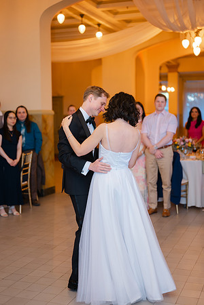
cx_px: 102
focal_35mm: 50
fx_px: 425
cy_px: 152
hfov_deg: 27.0
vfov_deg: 39.6
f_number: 1.8
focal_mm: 50
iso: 320
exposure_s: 1/100
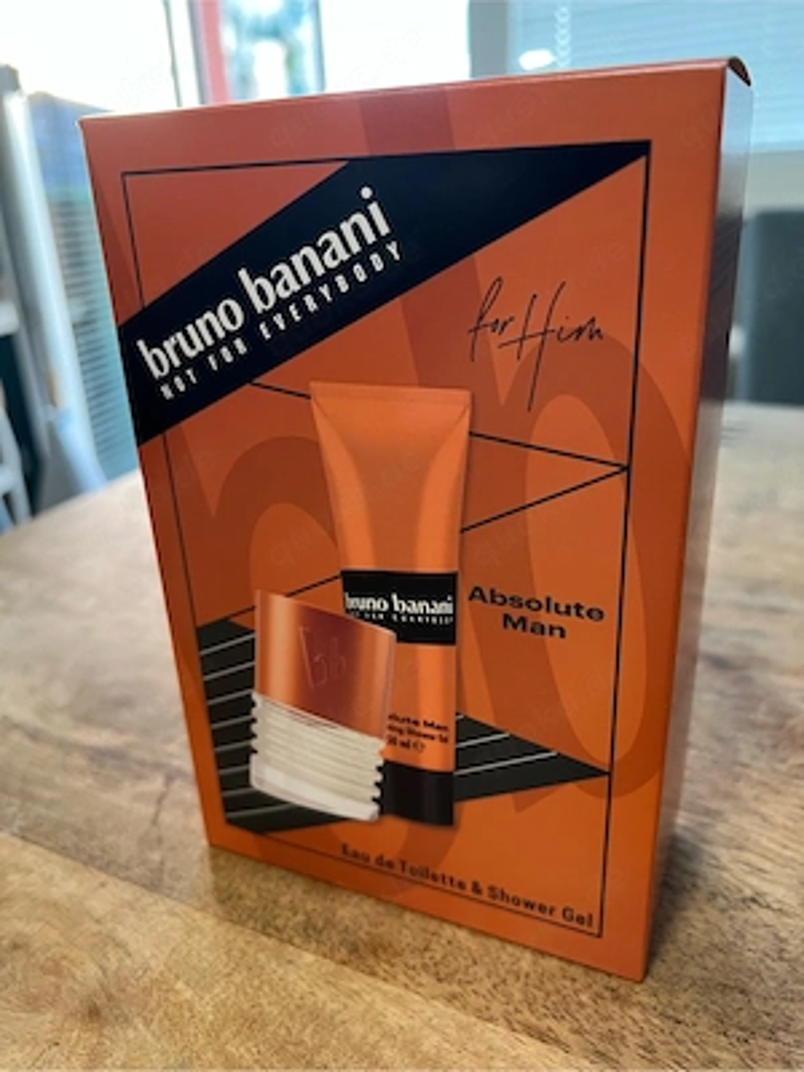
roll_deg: +3.2
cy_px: 536
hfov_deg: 53.1
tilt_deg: -21.8
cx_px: 402
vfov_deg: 67.3
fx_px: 805
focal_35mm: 26
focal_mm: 5.7
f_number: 1.5
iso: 250
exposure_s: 1/50
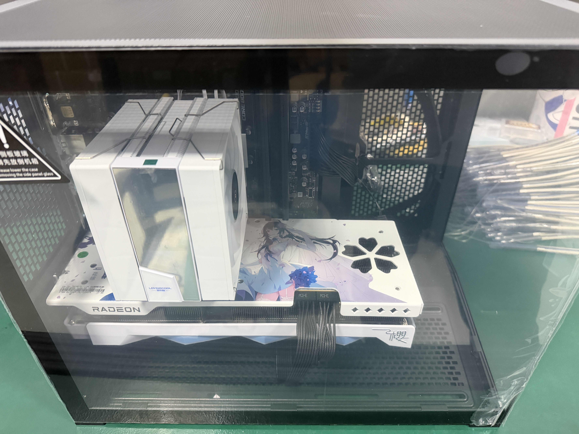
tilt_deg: -37.3
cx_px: 290
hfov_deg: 71.6
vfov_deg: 56.8
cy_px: 217
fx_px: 401
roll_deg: +0.0
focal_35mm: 24
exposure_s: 1/60
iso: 640
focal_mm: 6.76
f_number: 1.78
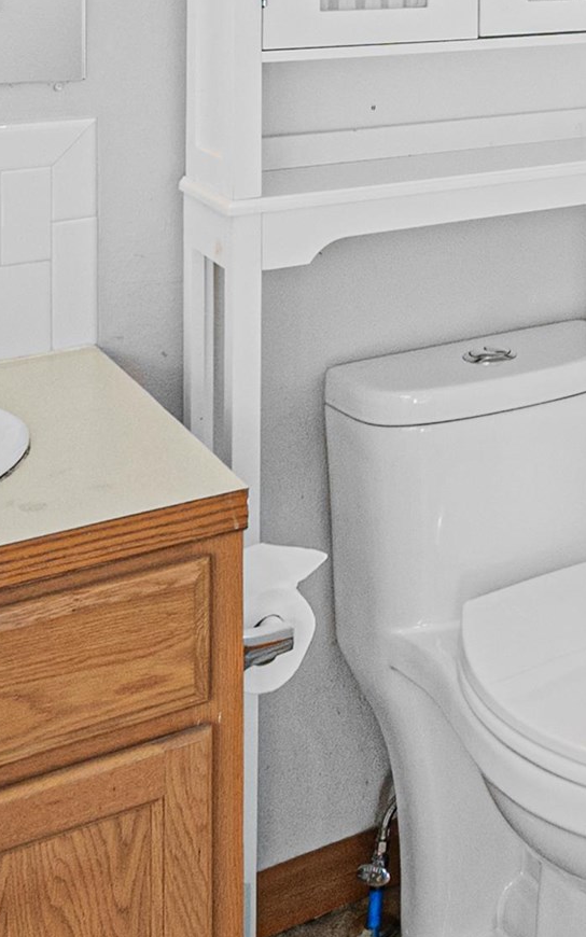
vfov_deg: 33.6
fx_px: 1379
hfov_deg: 21.7
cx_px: 753
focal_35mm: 54
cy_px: -41
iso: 800
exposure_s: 1/30
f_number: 8
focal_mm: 10
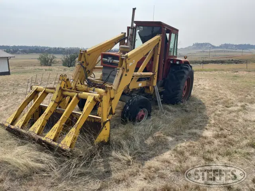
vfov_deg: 53.1
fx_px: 192
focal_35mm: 26
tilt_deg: -12.2
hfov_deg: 67.3
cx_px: 128
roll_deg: +0.9
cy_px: 96
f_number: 1.6
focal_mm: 5.1
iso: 32
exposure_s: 1/2545
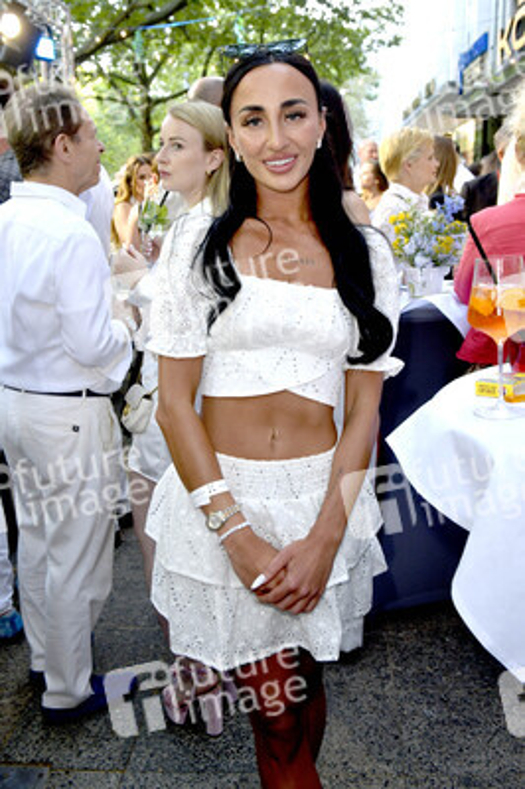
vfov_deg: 54.5
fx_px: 767
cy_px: 394
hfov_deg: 37.8
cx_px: 262
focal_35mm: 35
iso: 800
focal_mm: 35
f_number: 6.3
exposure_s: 1/125
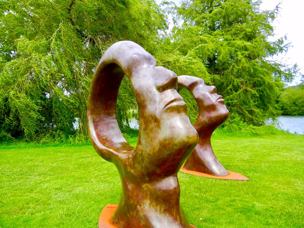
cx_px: 152
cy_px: 114
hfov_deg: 60.0
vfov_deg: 46.8
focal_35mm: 30
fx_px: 263
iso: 160
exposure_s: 1/622
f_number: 3.5
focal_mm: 5.4
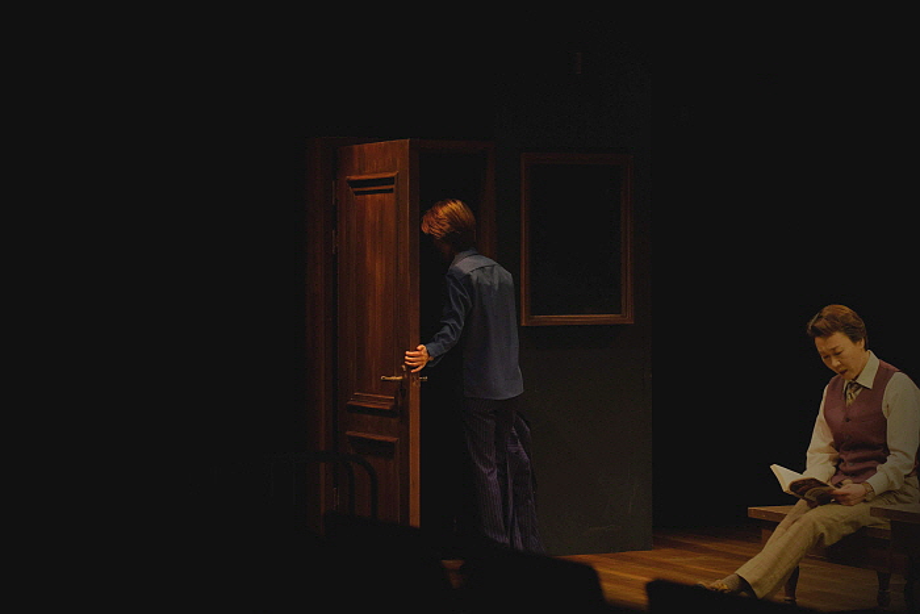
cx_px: 460
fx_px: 2326
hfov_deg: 22.4
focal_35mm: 91
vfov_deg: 15.0
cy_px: 307
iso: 800
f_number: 3.6
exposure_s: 1/80
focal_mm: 60.7
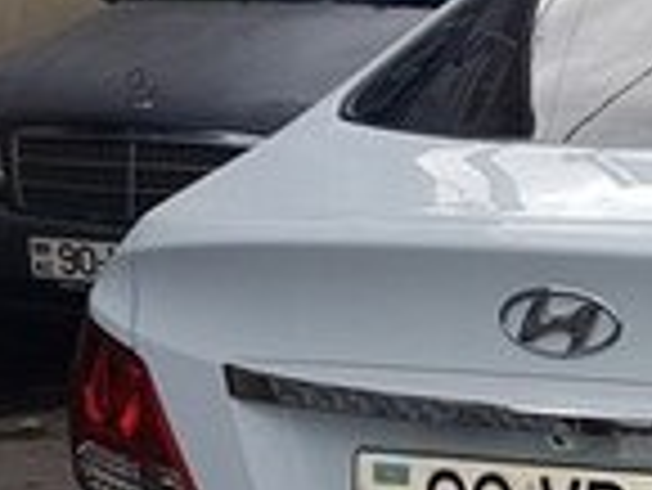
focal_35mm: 118
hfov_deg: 15.0
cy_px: 501
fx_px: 2224
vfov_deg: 12.4
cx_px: 1079
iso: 40
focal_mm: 4.2
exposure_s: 1/700
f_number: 1.7
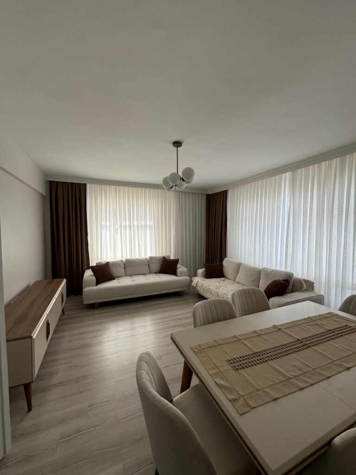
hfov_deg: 85.7
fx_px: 192
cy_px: 238
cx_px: 178
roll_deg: -1.0
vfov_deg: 102.1
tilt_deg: -3.7
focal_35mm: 14
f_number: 2.2
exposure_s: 1/167
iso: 40
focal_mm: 2.22
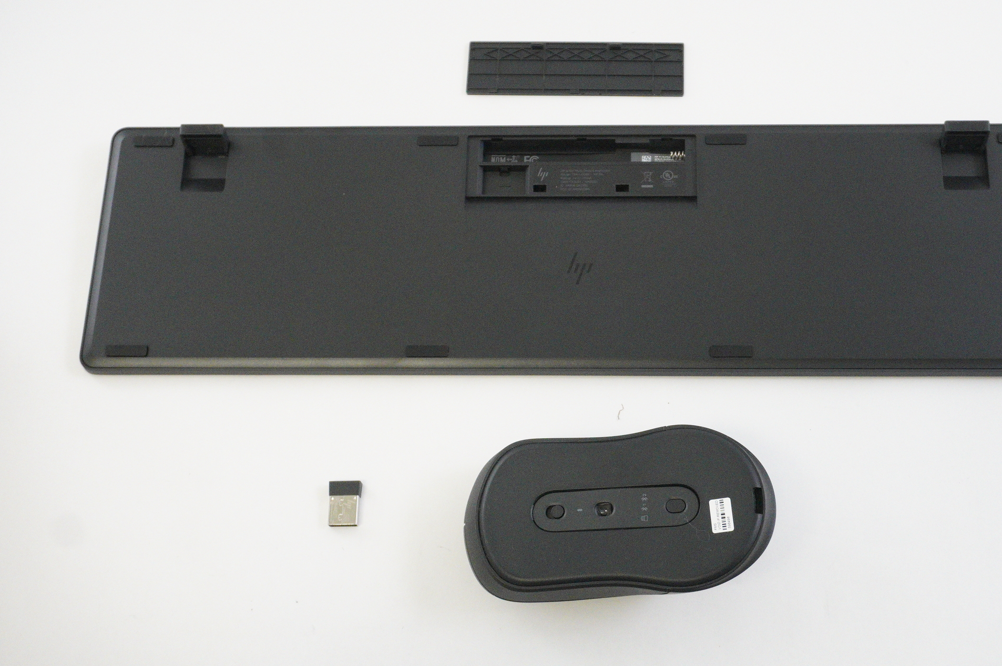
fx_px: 1240
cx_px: 593
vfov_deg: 30.1
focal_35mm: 45
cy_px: 300
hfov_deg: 43.8
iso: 6400
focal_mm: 25
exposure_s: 1/320
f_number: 5.6
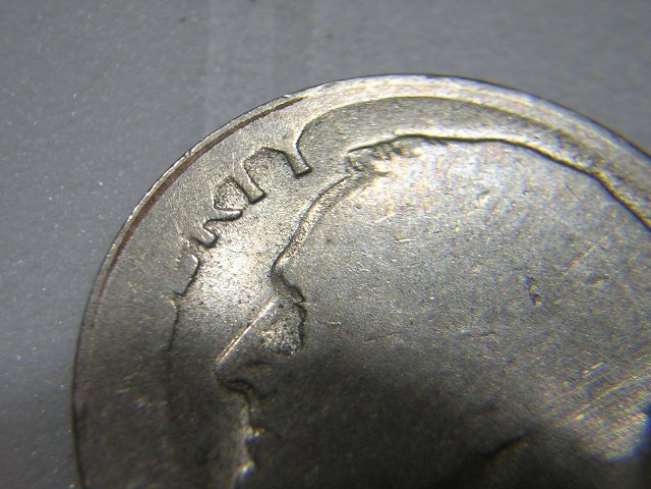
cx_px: 326
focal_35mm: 51
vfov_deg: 28.6
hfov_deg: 37.5
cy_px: 244
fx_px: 959
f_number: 3.1
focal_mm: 6.6
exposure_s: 1/40.6
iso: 100
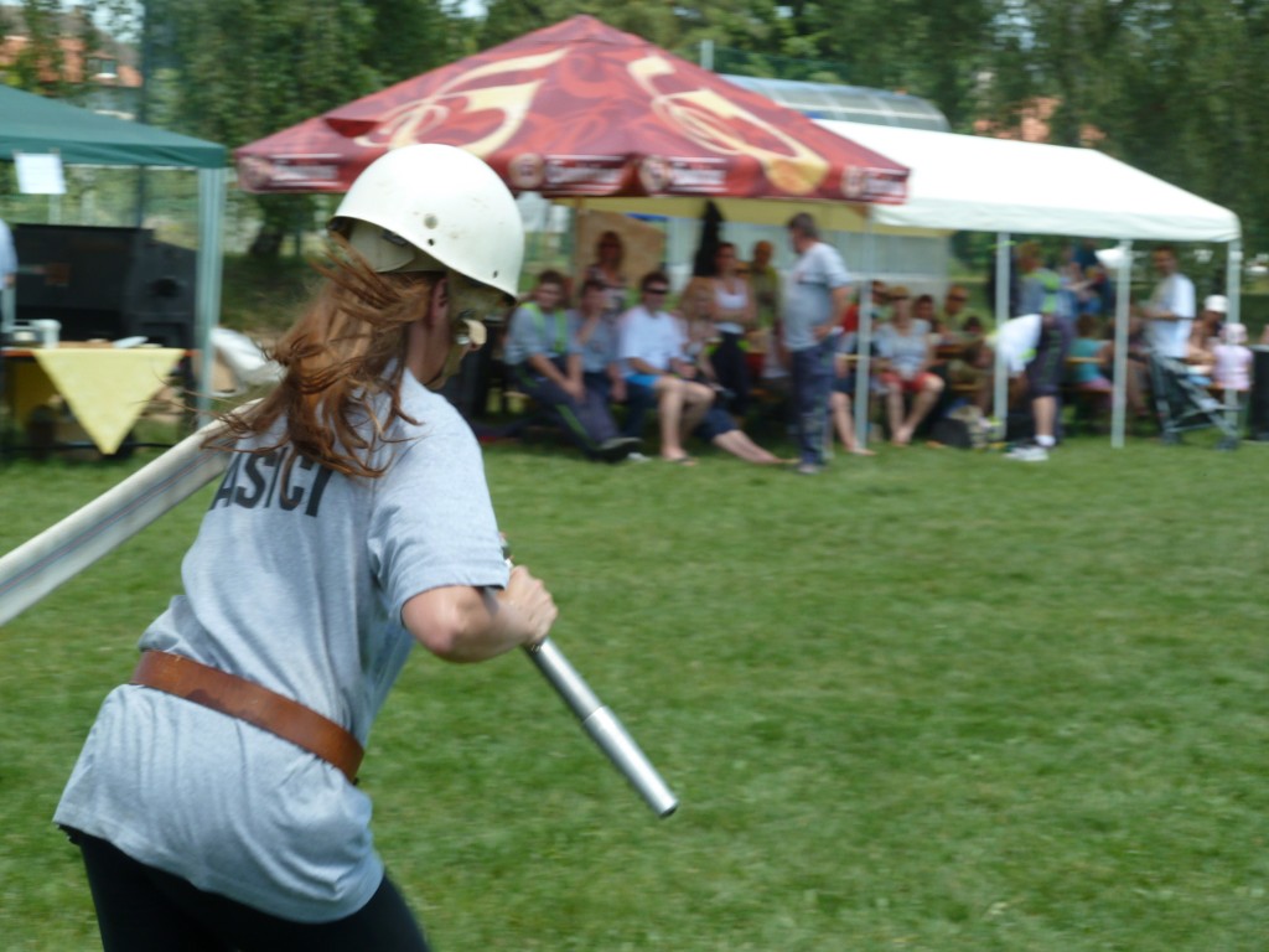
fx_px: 3813
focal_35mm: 104
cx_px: 634
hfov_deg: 18.9
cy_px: 476
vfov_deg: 14.2
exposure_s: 1/200
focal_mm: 17
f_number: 4.3
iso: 80
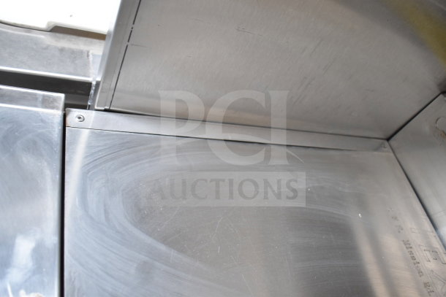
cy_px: 148
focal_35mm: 32
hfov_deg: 59.5
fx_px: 390
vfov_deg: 41.7
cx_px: 223
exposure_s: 1/30
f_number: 3.8
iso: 1000
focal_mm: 21
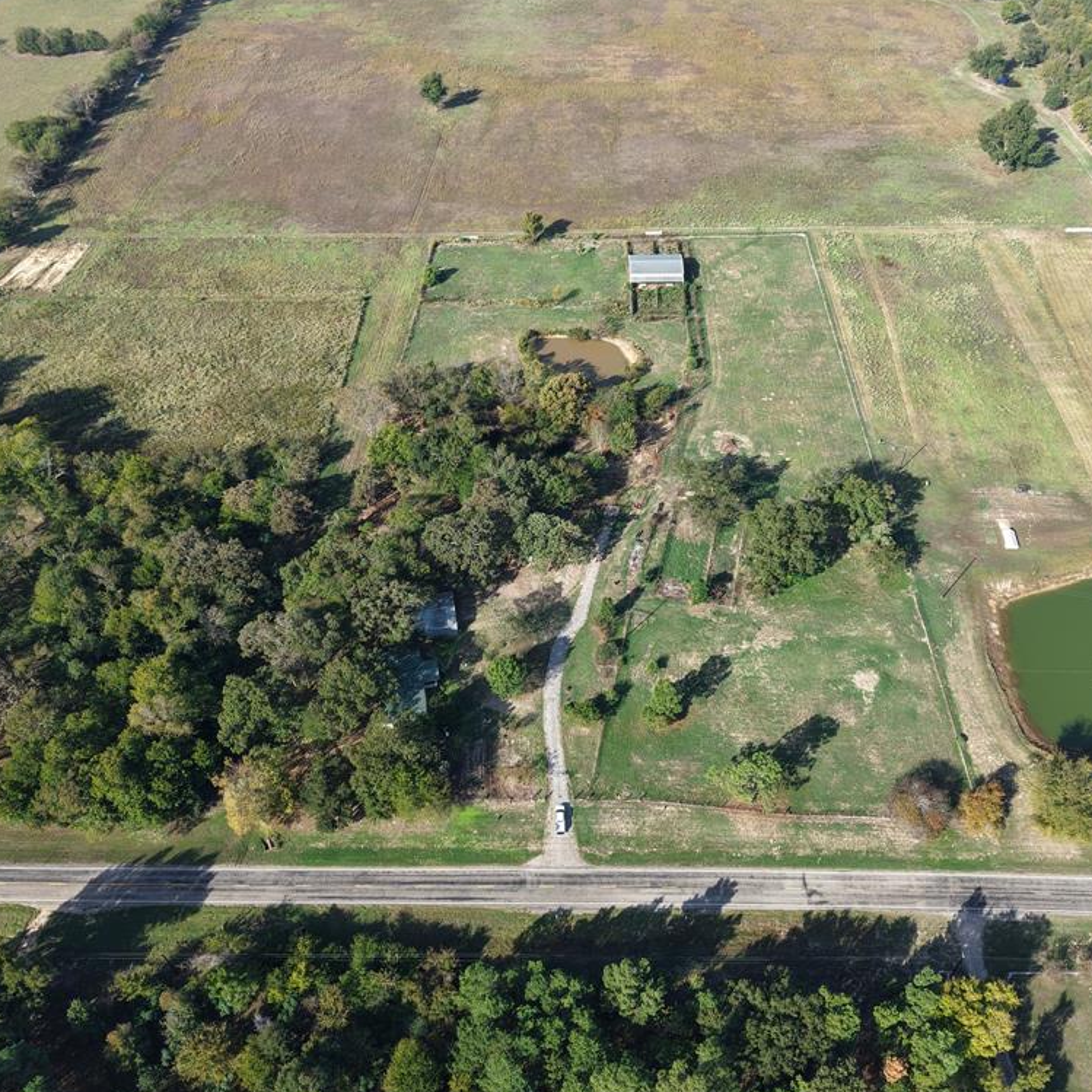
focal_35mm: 29
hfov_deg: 55.5
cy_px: 550
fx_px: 1035
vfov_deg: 55.6
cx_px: 599
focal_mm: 8.67
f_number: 1.8
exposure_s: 1/1250
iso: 100
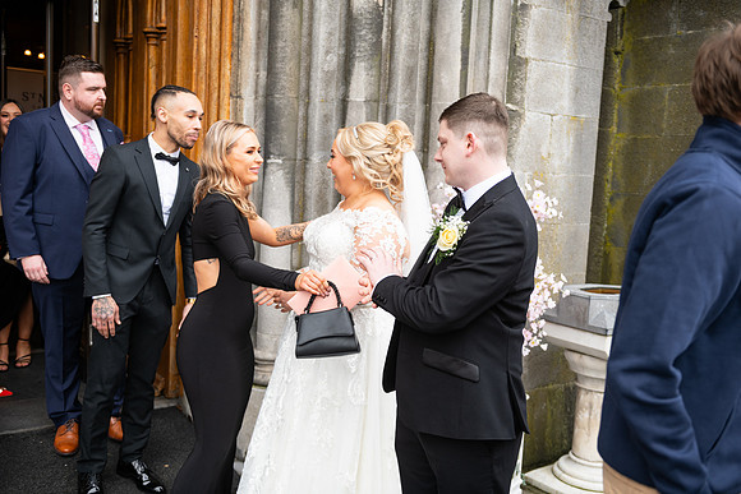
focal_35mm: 36
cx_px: 370
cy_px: 247
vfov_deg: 36.9
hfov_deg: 53.1
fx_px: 741
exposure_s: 1/160
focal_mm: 36
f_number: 3.5
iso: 125
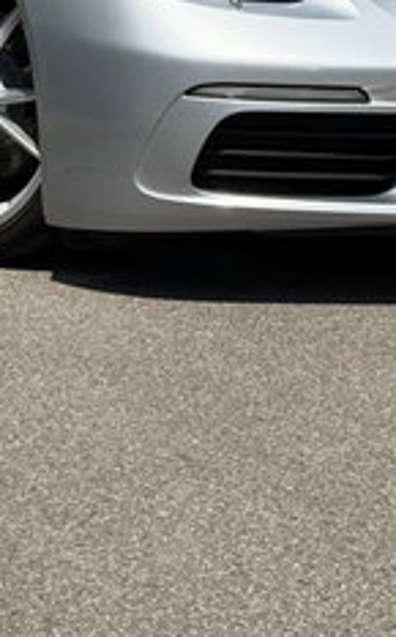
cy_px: 142
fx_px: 2910
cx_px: 202
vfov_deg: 12.4
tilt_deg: -7.4
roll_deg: -1.1
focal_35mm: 168
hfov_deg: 7.8
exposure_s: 1/7143
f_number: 1.78
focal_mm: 6.76
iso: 80
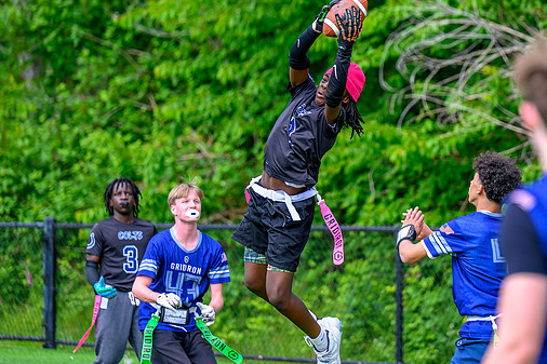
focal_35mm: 230
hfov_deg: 8.9
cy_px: 95
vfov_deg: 6.0
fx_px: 3493
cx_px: 371
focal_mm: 145
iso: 320
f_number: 2.8
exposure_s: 1/2000
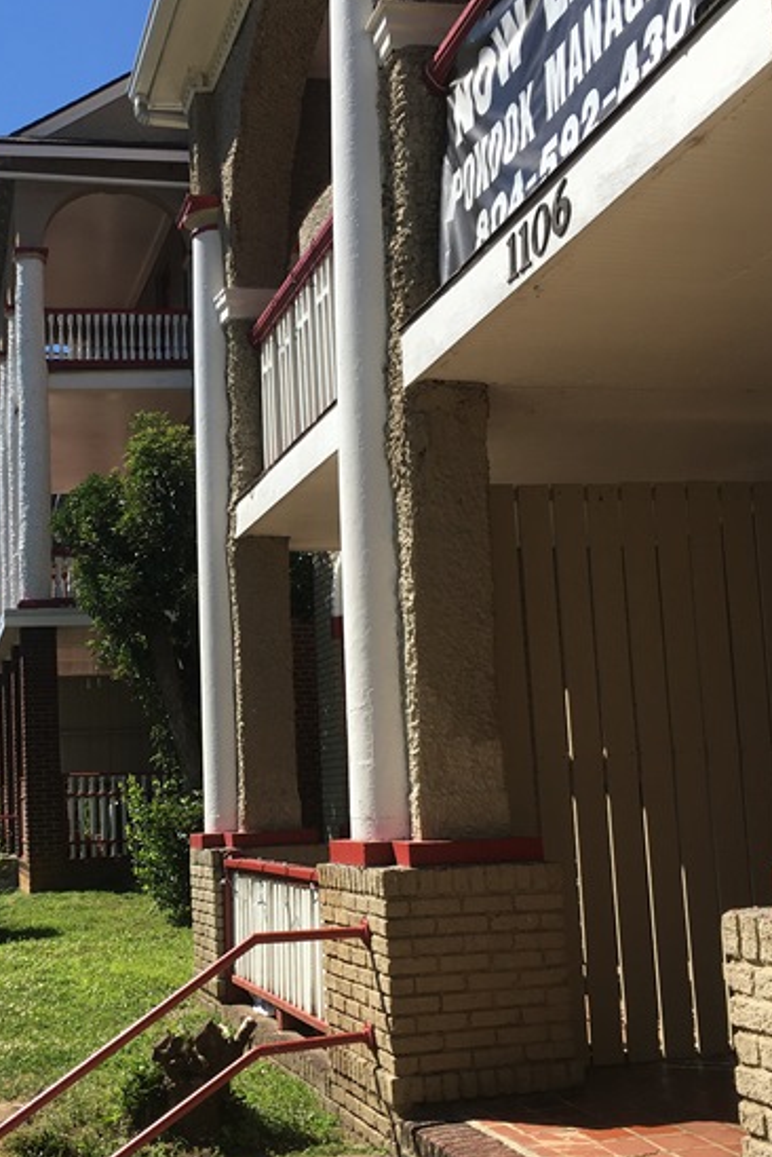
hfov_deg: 30.1
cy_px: 669
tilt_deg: +5.4
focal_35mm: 44
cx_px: 198
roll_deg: +2.6
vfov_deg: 44.3
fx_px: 1413
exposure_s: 1/1399
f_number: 2.2
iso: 25
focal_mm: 4.15
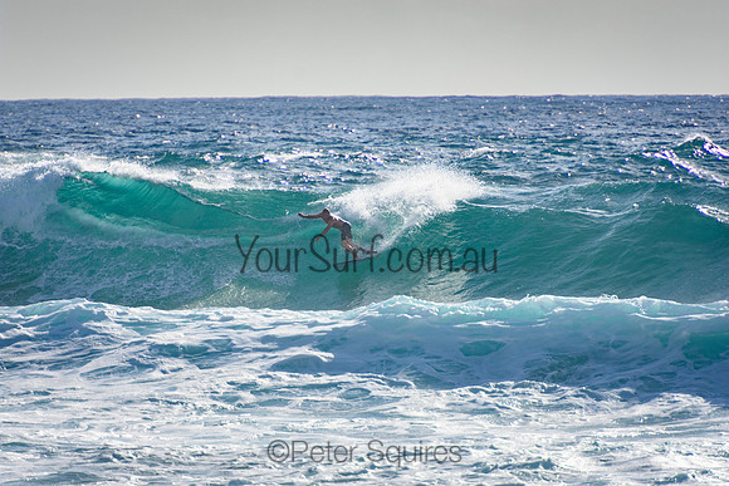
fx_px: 12152
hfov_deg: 3.4
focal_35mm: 600
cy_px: 243
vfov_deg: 2.3
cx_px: 364
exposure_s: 1/2000
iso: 250
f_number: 5.6
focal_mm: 400
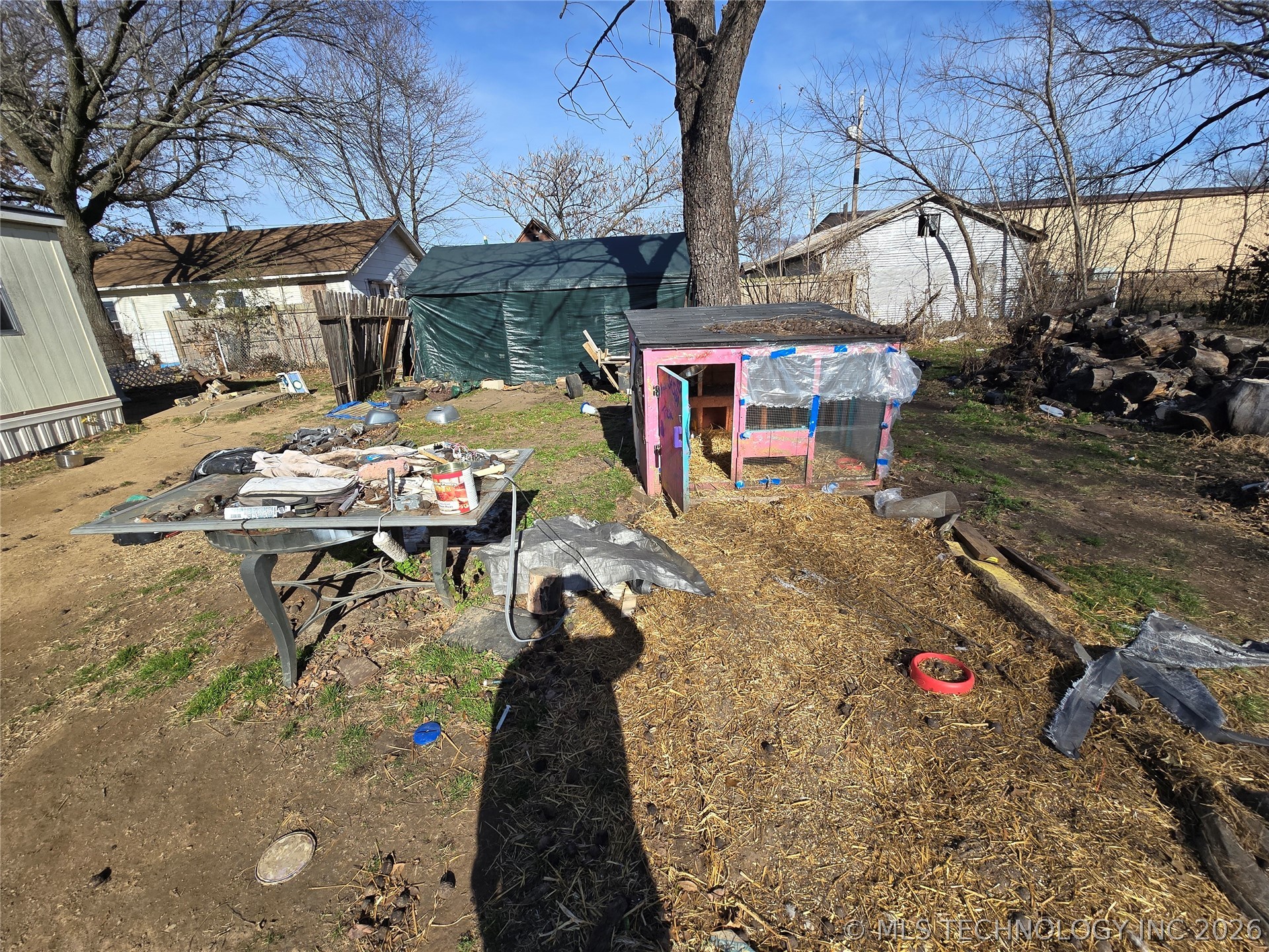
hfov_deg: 106.2
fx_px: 477
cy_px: 476
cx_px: 634
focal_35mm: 13
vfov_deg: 89.9
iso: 50
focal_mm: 2.2
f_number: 2.2
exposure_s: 1/2204
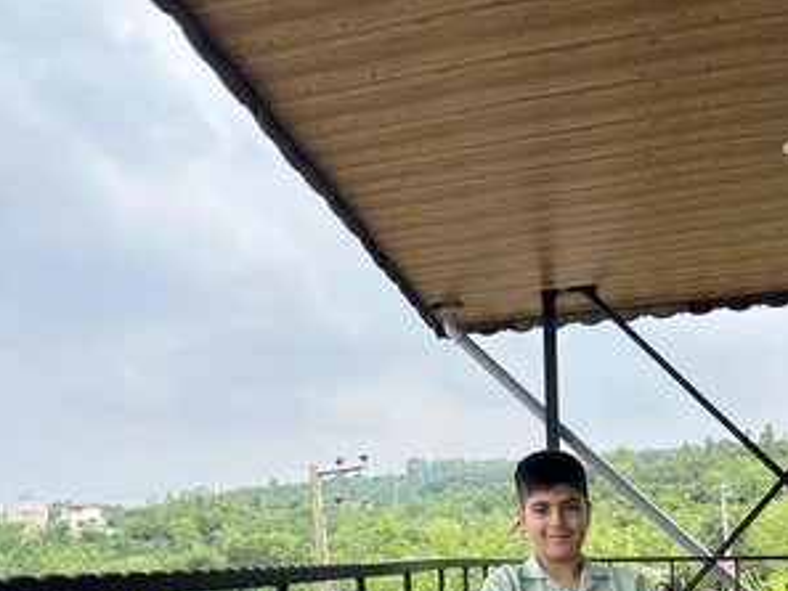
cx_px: 395
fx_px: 797
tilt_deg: +4.9
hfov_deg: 52.6
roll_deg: +1.5
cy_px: 482
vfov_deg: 39.0
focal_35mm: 35
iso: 50
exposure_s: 1/1372
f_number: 1.6
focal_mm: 5.1
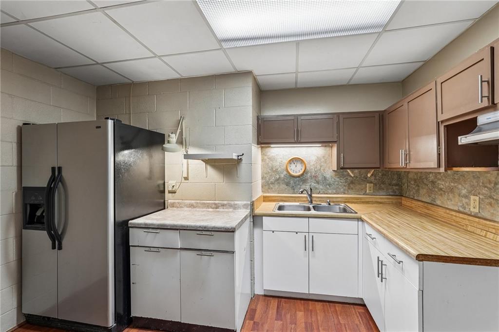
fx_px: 222
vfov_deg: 73.7
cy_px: 166
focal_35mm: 16
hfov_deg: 96.8
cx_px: 250
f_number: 8
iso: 800
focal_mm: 16
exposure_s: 1/10
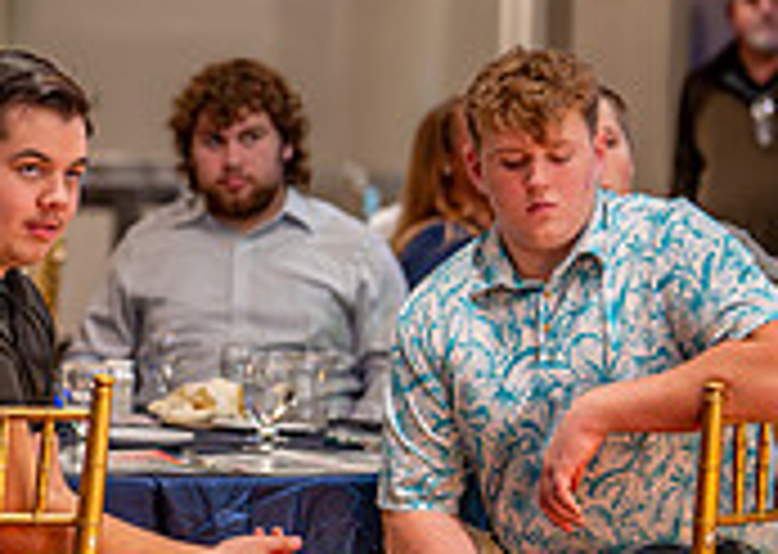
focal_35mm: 209
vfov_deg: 6.9
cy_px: 267
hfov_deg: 9.6
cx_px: 18
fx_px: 4611
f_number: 1.2
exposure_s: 1/400
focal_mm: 50
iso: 1600
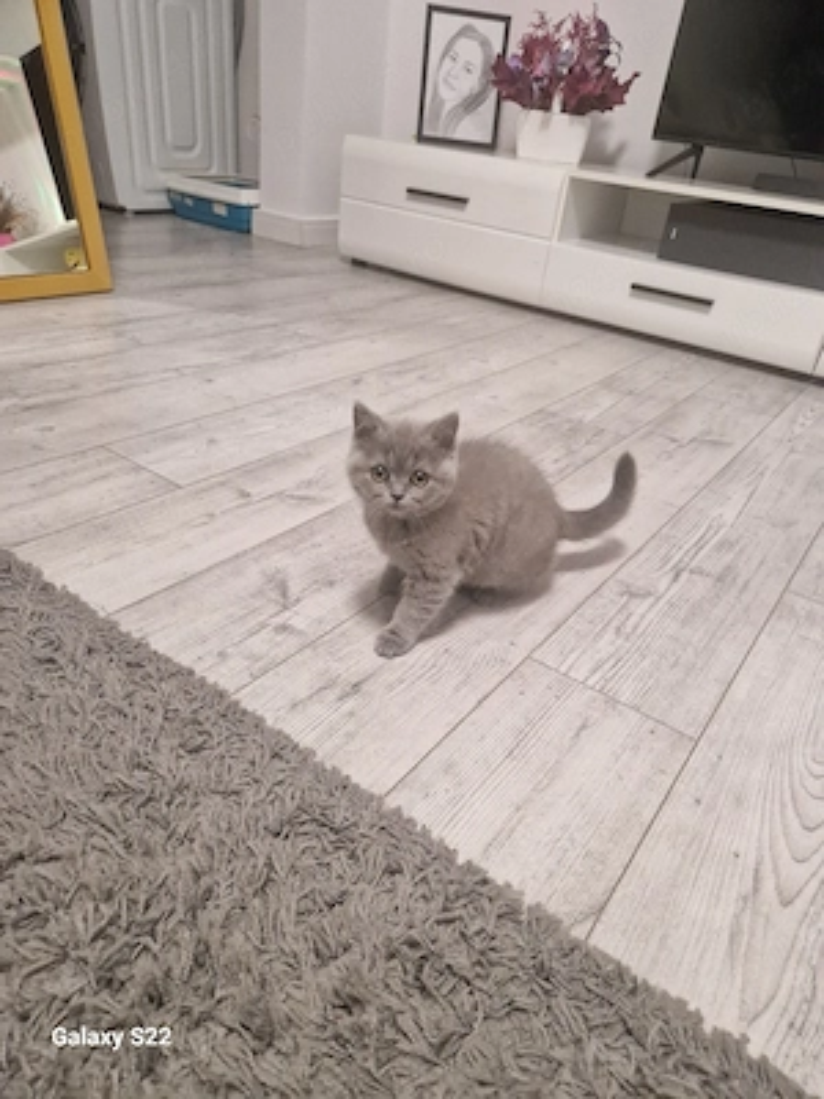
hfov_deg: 58.9
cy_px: 550
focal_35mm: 23
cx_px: 412
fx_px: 730
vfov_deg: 73.9
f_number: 1.8
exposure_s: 1/100
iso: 640
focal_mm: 5.4
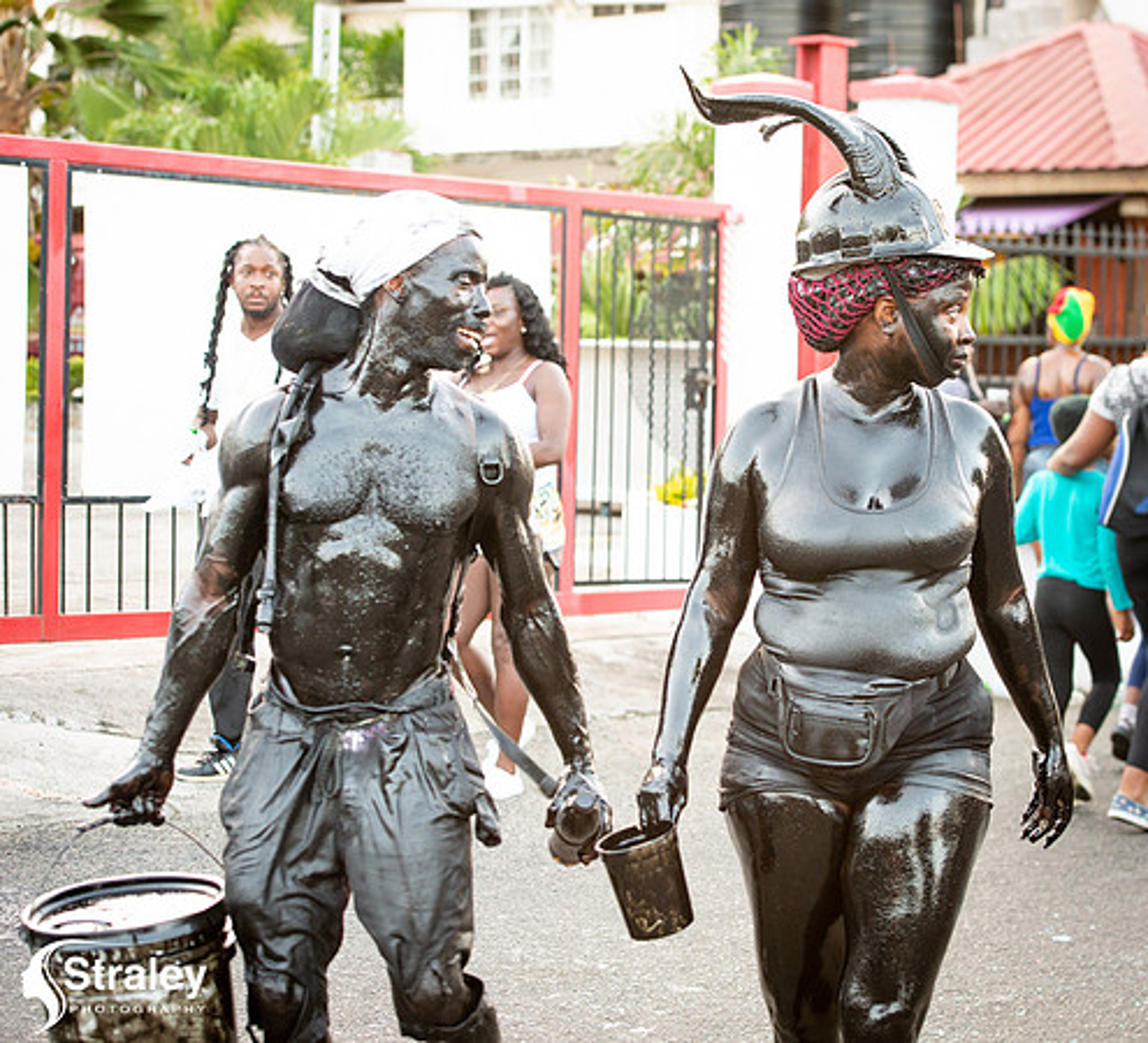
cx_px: 707
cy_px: 487
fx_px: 3248
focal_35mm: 91
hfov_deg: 20.0
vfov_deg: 18.3
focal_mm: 70
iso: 2000
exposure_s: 1/200
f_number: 5
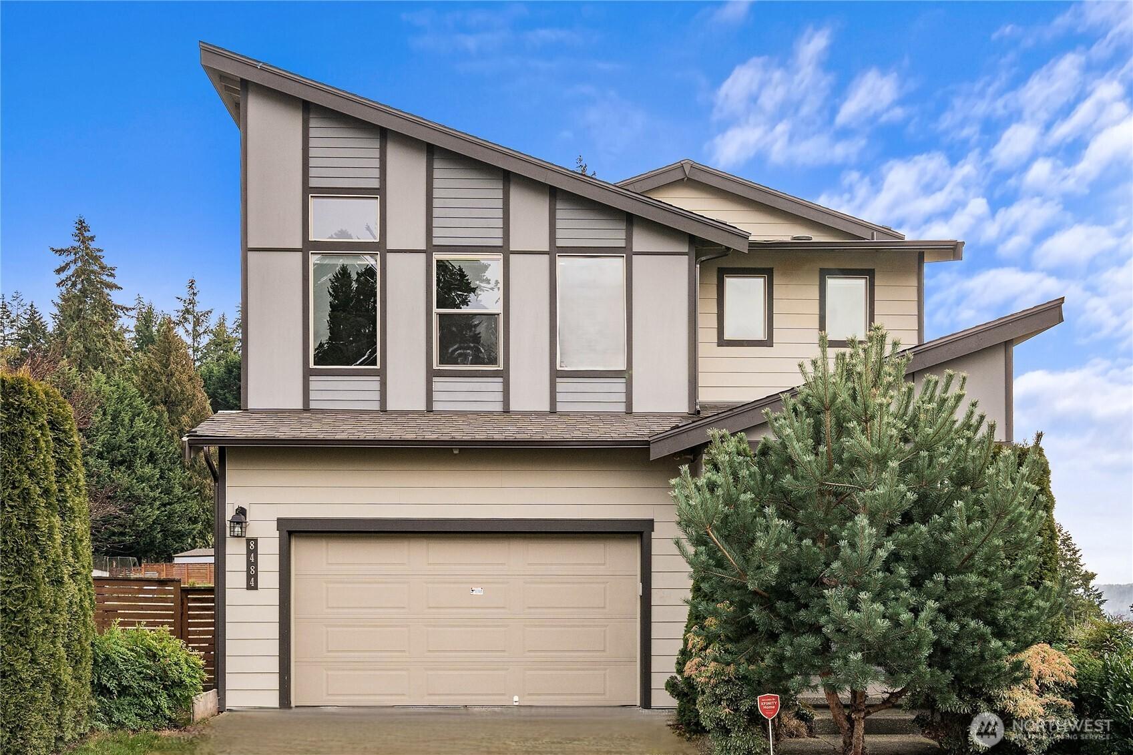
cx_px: 566
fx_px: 1133
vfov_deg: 36.9
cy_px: 378
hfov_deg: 53.1
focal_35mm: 36
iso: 400
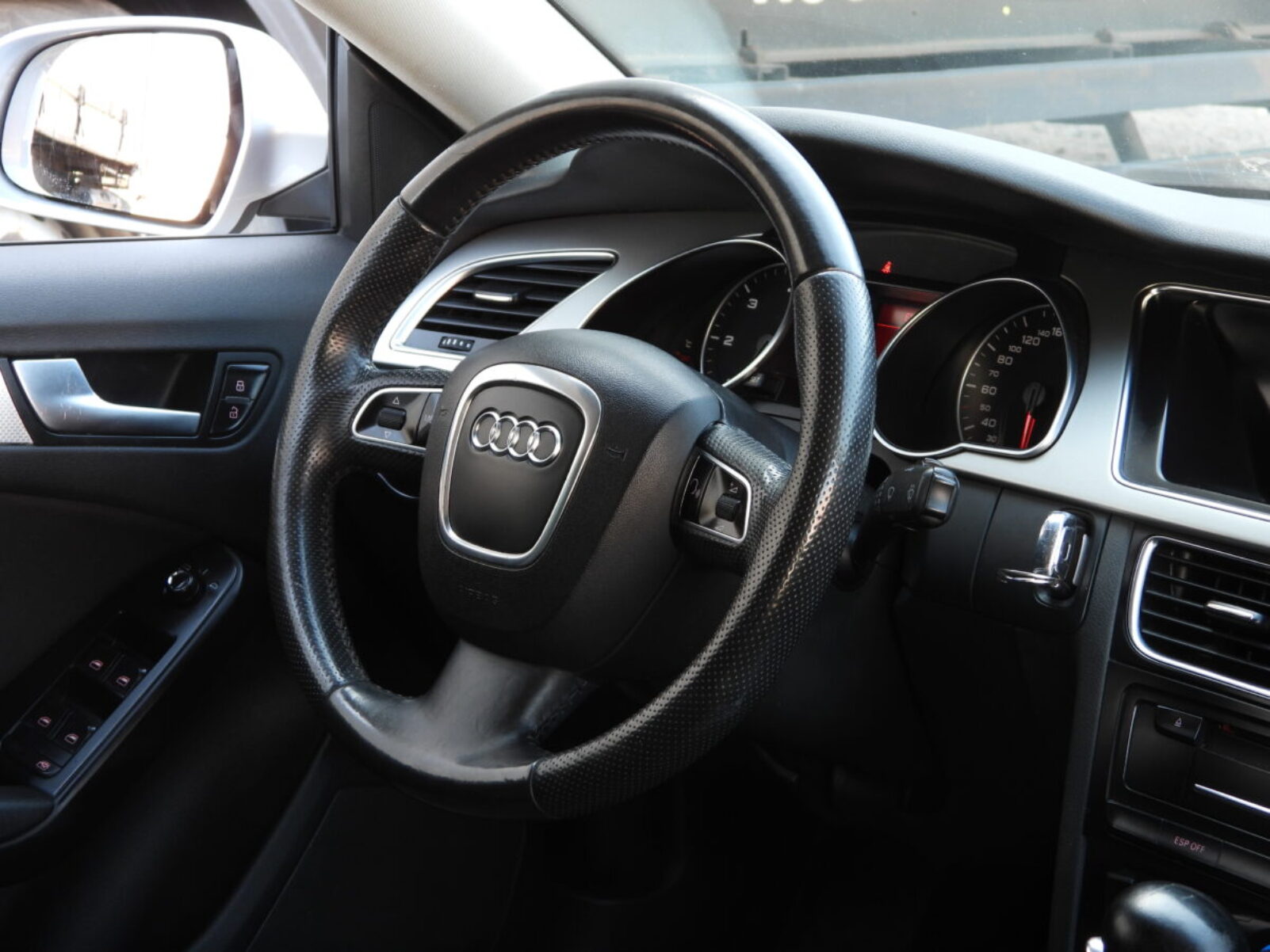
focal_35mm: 70
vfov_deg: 21.0
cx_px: 635
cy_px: 476
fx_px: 2569
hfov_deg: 27.8
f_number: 3.5
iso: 110
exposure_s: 1/30
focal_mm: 12.6
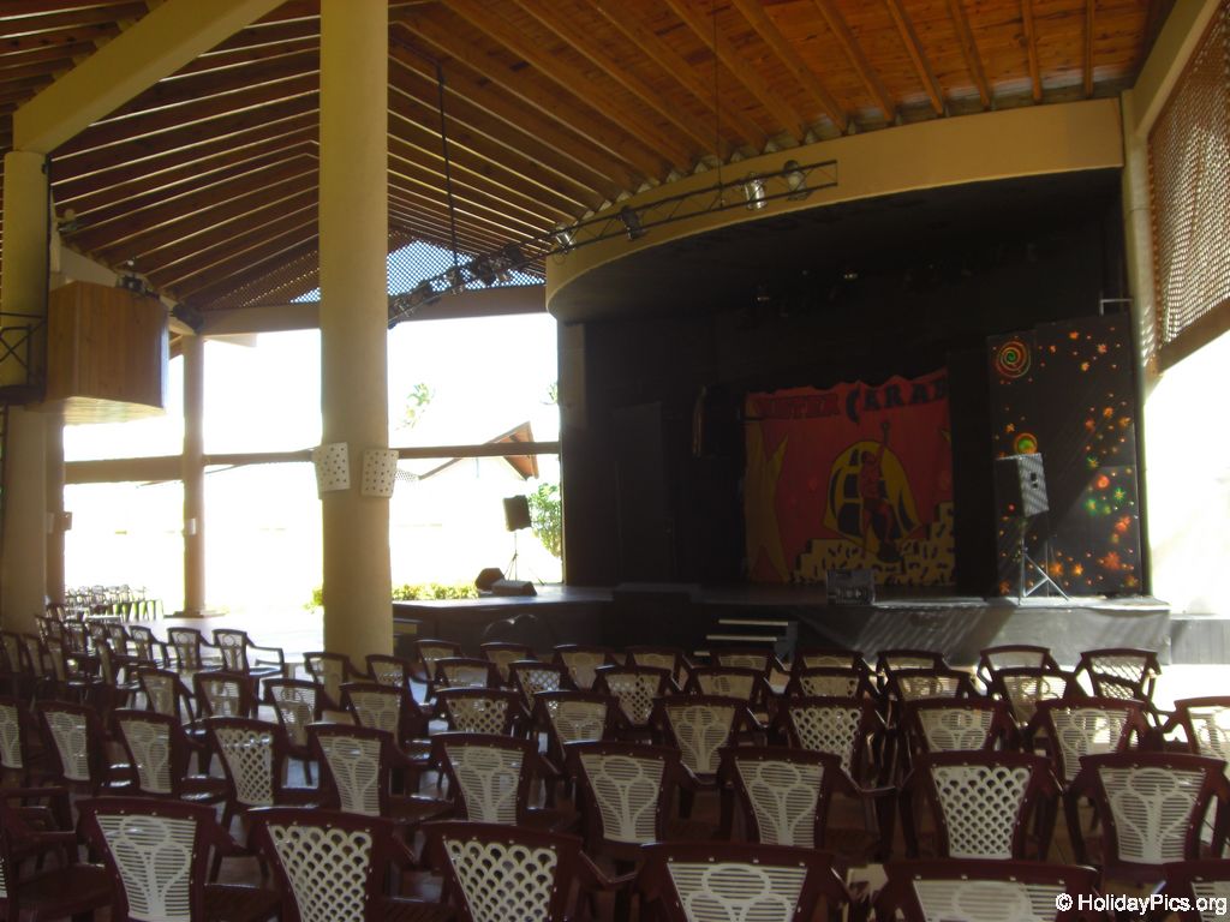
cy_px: 461
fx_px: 1350
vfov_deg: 37.7
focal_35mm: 38
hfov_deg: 49.0
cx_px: 615
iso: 64
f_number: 2.7
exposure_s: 1/160
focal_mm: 6.2
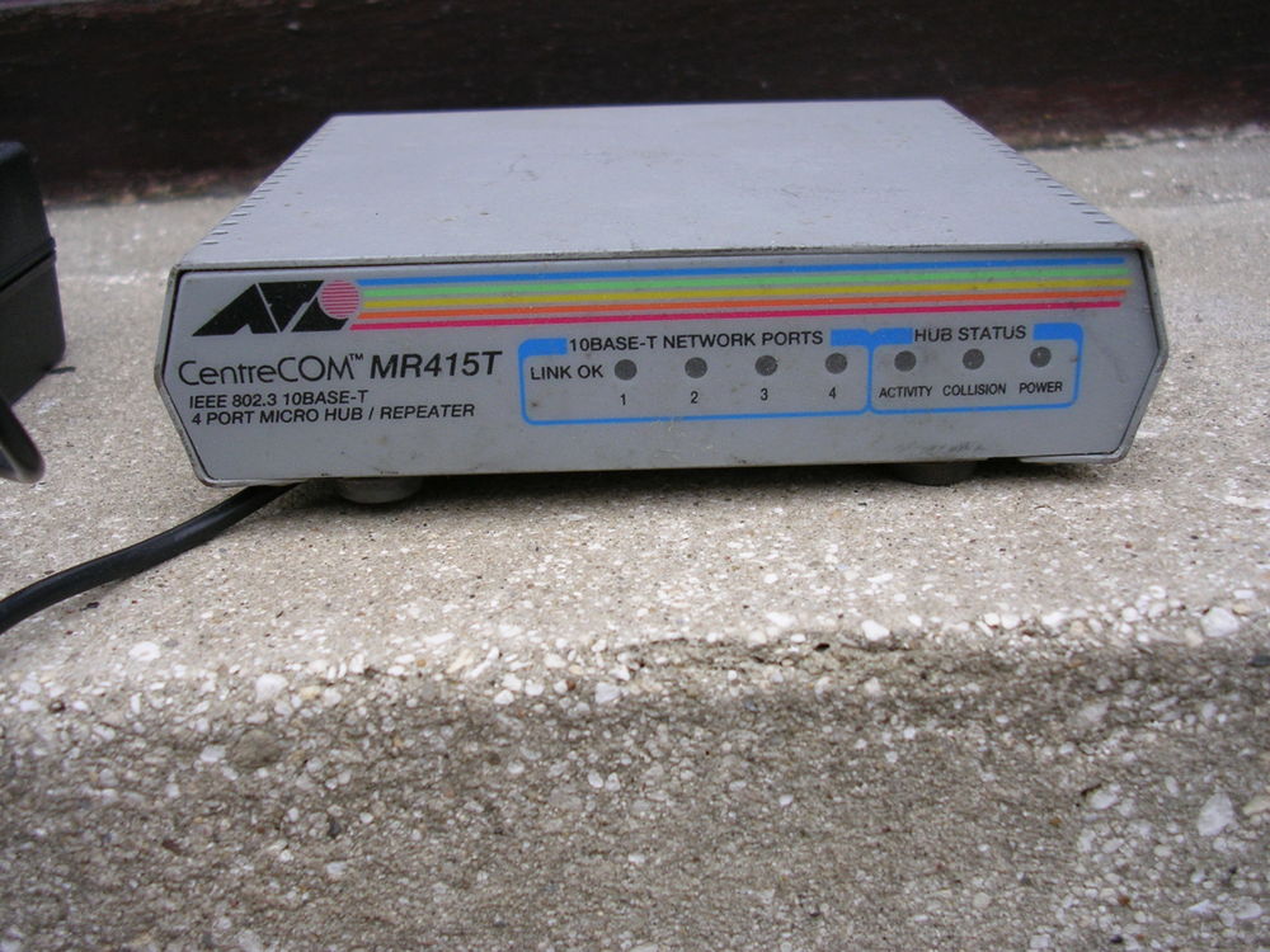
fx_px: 1394
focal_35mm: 38
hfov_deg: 49.0
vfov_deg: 37.7
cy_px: 476
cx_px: 635
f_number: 2.8
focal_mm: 5.8
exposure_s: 1/180
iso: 50
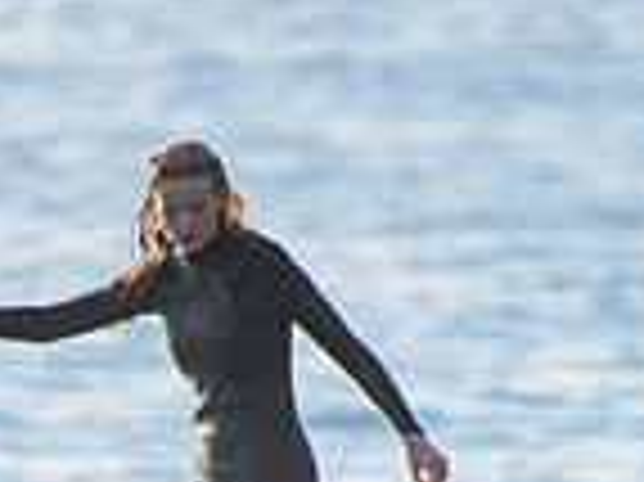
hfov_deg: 0.9
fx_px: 39017
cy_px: 565
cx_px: 241
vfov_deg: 0.7
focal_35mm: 2099
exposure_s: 1/2000
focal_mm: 500
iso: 200
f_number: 5.6
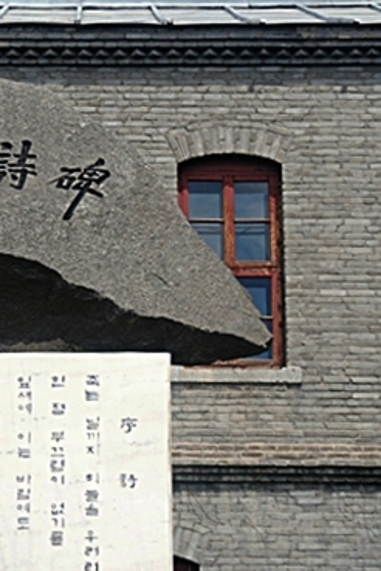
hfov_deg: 12.6
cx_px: 42
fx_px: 1714
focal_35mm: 108
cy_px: 231
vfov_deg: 18.9
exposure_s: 1/1000
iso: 200
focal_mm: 36
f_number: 5
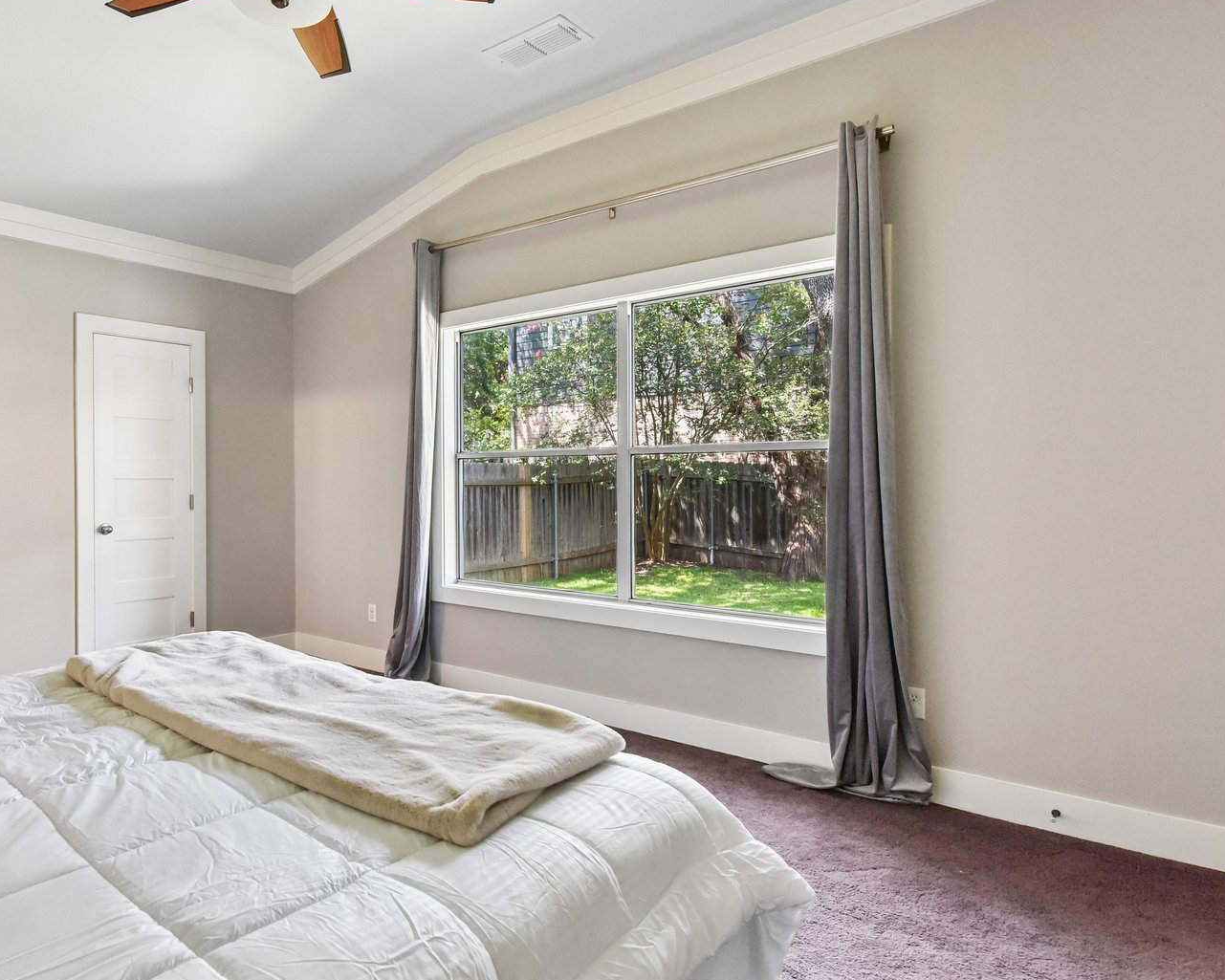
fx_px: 761
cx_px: 409
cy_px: 477
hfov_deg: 75.2
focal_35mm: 21
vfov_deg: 65.5
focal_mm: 14
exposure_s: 1/15
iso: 900
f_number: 8
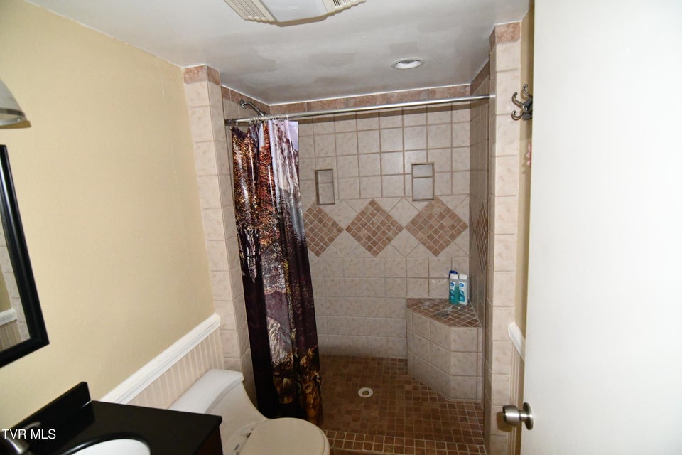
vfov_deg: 73.7
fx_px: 303
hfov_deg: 96.7
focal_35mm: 16
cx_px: 341
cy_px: 228
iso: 6400
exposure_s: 1/60
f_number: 2.8
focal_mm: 11
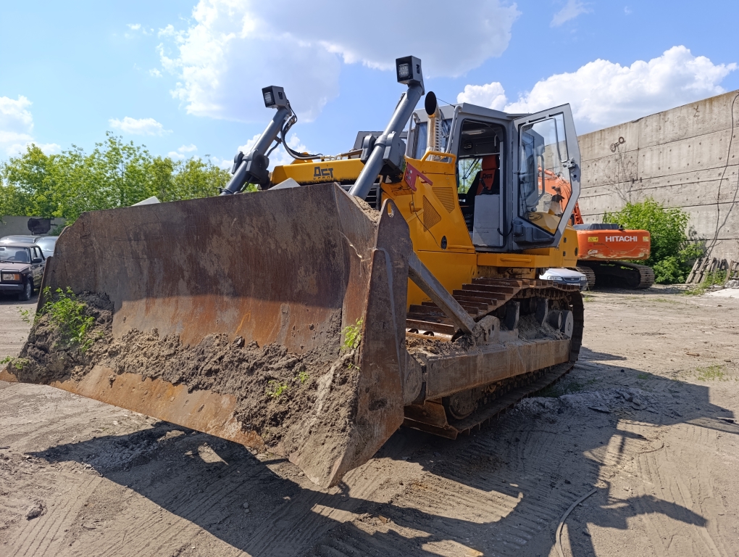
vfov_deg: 59.0
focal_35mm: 23
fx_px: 492
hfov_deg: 73.8
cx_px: 370
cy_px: 278
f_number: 1.6
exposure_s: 1/565
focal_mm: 6.14
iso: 50
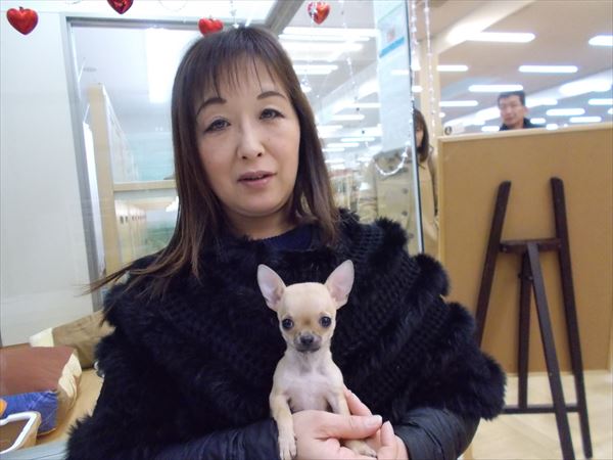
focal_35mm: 26
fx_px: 460
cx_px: 306
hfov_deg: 67.3
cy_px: 230
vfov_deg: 53.1
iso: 800
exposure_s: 1/100
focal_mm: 4.6
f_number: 3.2
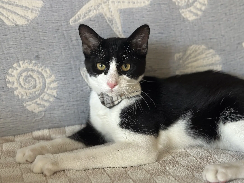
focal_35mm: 53
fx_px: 374
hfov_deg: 36.2
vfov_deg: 27.5
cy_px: 96
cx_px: 127
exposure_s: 1/60
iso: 250
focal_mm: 6.86
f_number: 1.78
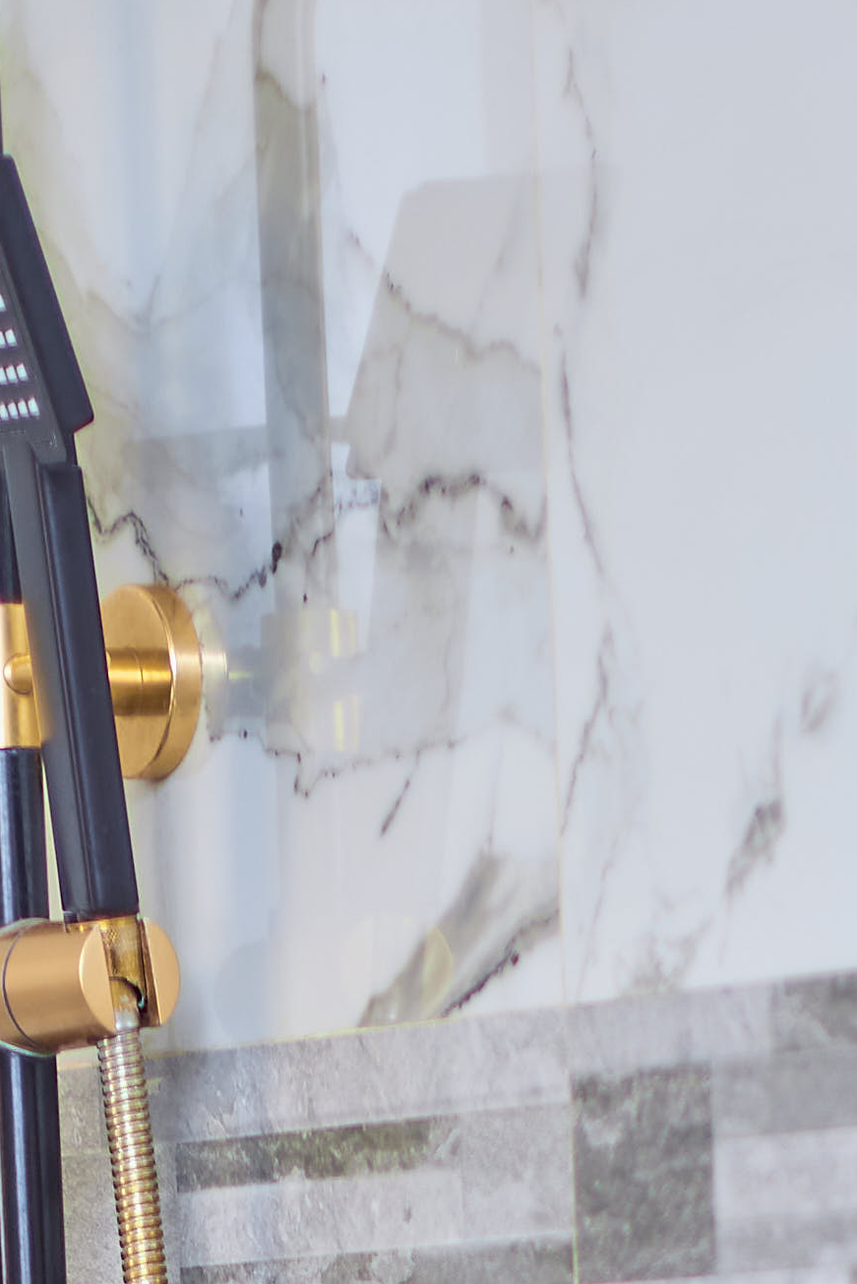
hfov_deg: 4.9
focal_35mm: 282
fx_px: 10061
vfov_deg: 7.0
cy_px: 2797
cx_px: 325
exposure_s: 1/125
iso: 200
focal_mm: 50
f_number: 2.5
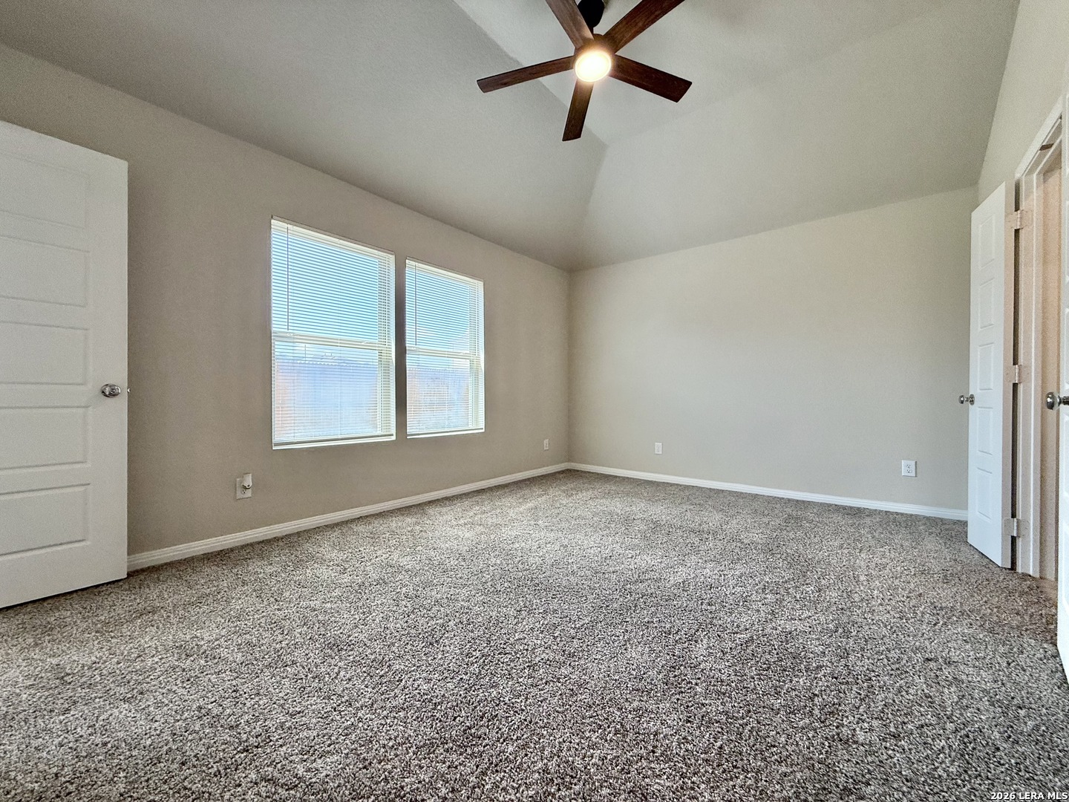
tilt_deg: -0.5
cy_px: 401
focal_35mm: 14
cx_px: 534
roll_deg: -0.4
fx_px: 432
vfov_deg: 85.7
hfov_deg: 102.1
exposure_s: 1/175
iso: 64
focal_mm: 2.22
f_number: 2.2
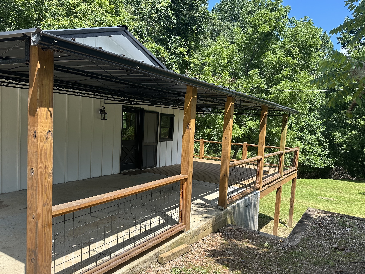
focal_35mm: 28
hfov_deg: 63.4
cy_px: 149
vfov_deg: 49.7
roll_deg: -3.4
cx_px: 190
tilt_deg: -4.5
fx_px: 295
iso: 80
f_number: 1.78
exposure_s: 1/1562
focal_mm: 6.86
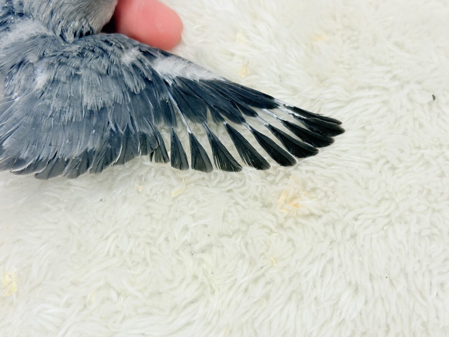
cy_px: 168
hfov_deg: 36.8
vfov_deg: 28.0
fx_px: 674
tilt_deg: -55.0
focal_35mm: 52
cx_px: 224
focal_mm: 5.96
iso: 80
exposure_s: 1/100
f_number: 1.6
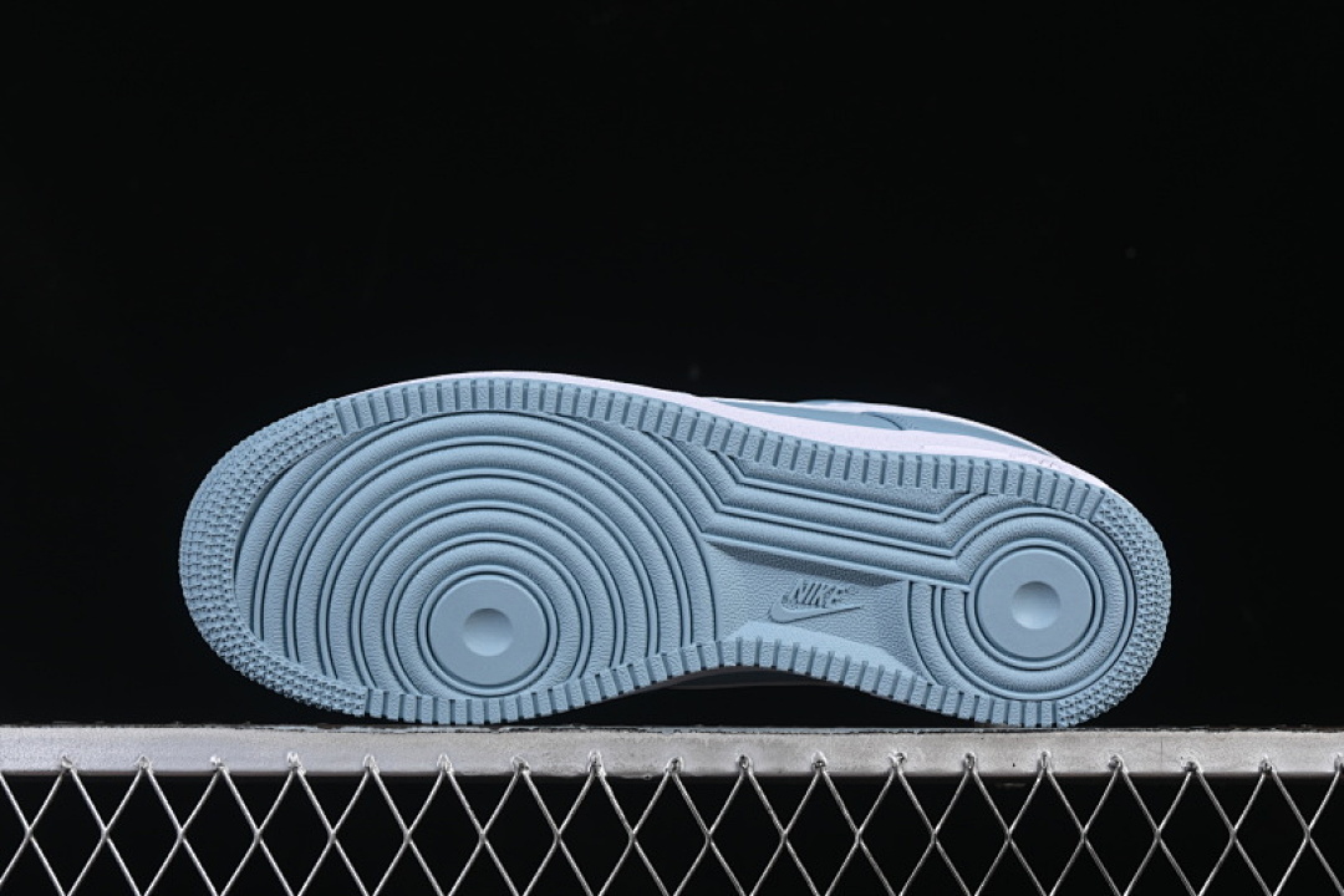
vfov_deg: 18.2
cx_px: 672
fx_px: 2800
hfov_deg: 27.0
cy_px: 448
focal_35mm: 75
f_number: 8
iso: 160
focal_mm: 50
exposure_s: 1/80
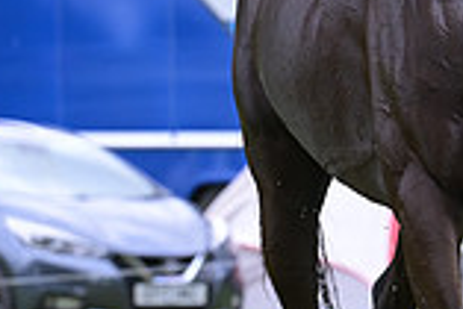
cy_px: 169
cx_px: 835
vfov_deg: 2.1
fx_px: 8316
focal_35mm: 646
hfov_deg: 3.2
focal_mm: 175
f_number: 5.6
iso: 1600
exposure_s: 1/1250
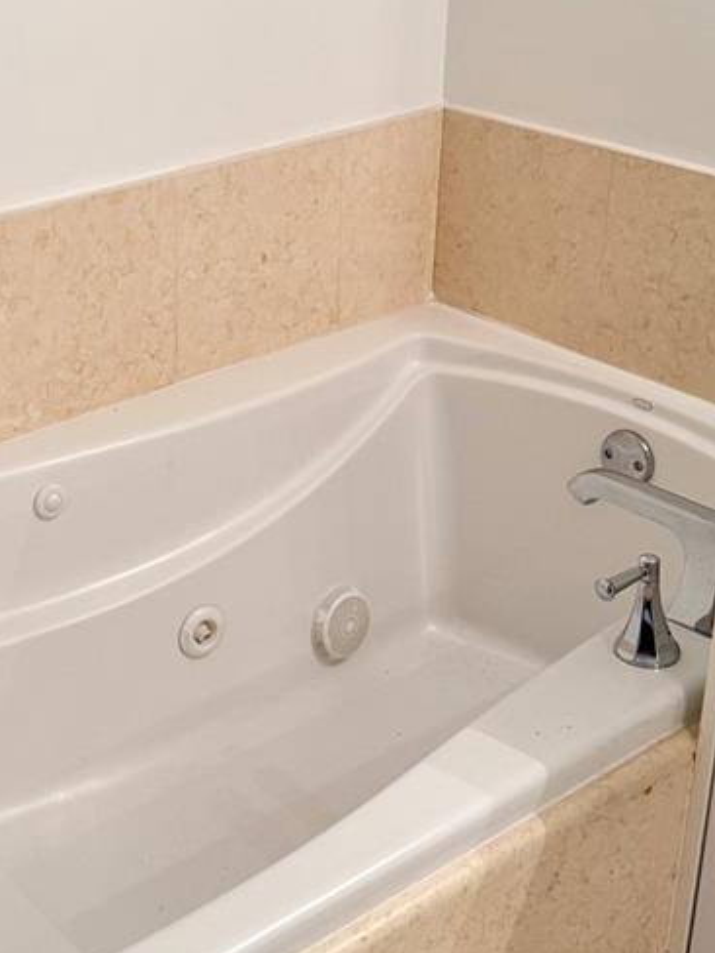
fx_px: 1625
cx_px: 158
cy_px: 320
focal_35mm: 59
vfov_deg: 32.4
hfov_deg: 24.5
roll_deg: +1.1
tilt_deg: -20.1
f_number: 1.78
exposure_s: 1/120
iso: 100
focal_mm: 6.76
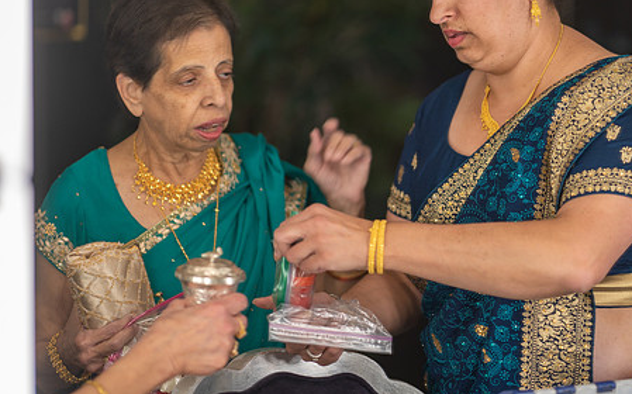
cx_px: 373
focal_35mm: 112
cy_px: 133
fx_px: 1928
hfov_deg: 18.6
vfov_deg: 11.7
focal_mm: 85
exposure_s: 1/160
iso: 125
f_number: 1.8
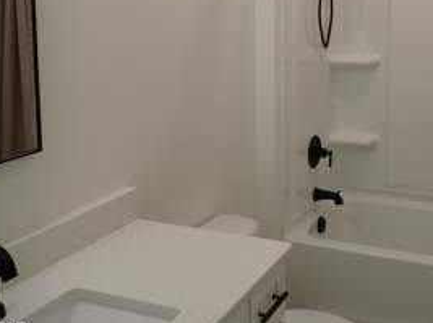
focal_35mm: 45
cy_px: 62
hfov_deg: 41.1
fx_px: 562
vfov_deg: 31.2
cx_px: 318
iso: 200
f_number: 2
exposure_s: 1/125
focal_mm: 4.5
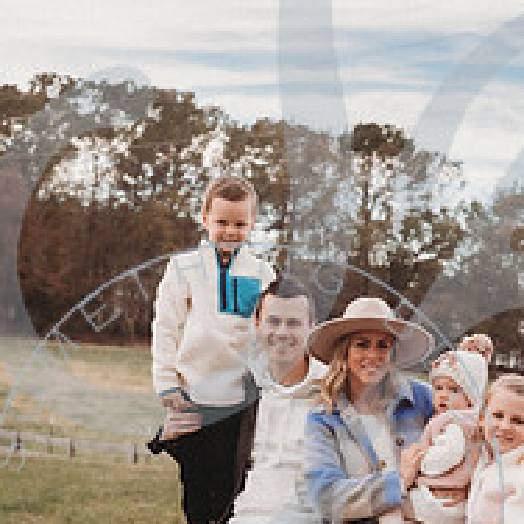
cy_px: 290
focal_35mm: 114
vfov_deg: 15.3
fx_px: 1952
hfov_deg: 15.2
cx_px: 371
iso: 50
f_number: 4.5
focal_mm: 56
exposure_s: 1/125
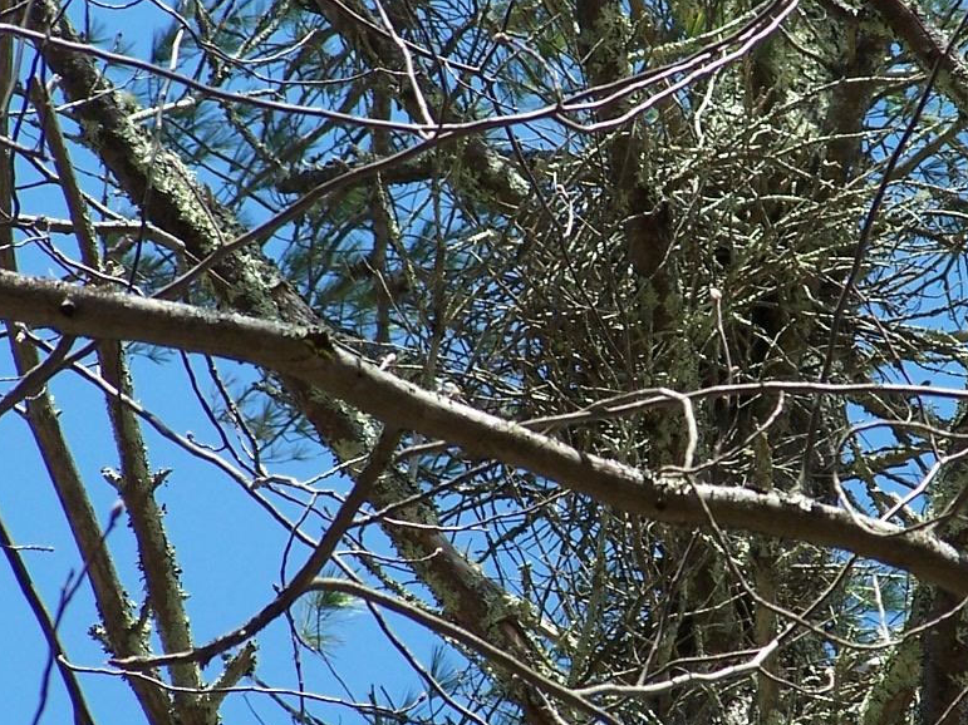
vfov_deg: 3.4
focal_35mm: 439
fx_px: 12274
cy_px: 357
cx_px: 728
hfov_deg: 4.5
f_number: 3.2
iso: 80
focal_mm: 36.2
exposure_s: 1/500
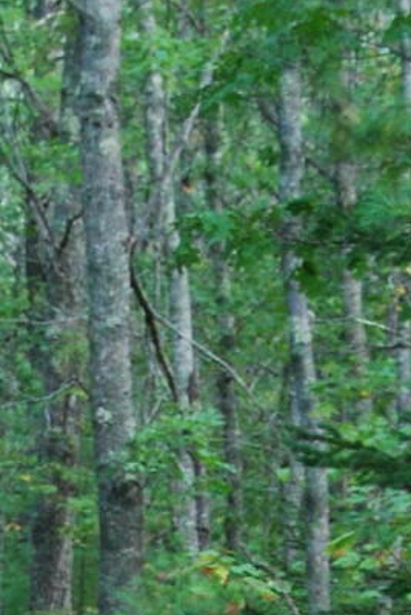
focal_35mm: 285
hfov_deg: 4.8
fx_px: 4876
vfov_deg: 7.0
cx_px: -214
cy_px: 1188
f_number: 4.8
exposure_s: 1/40
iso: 400
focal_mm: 38
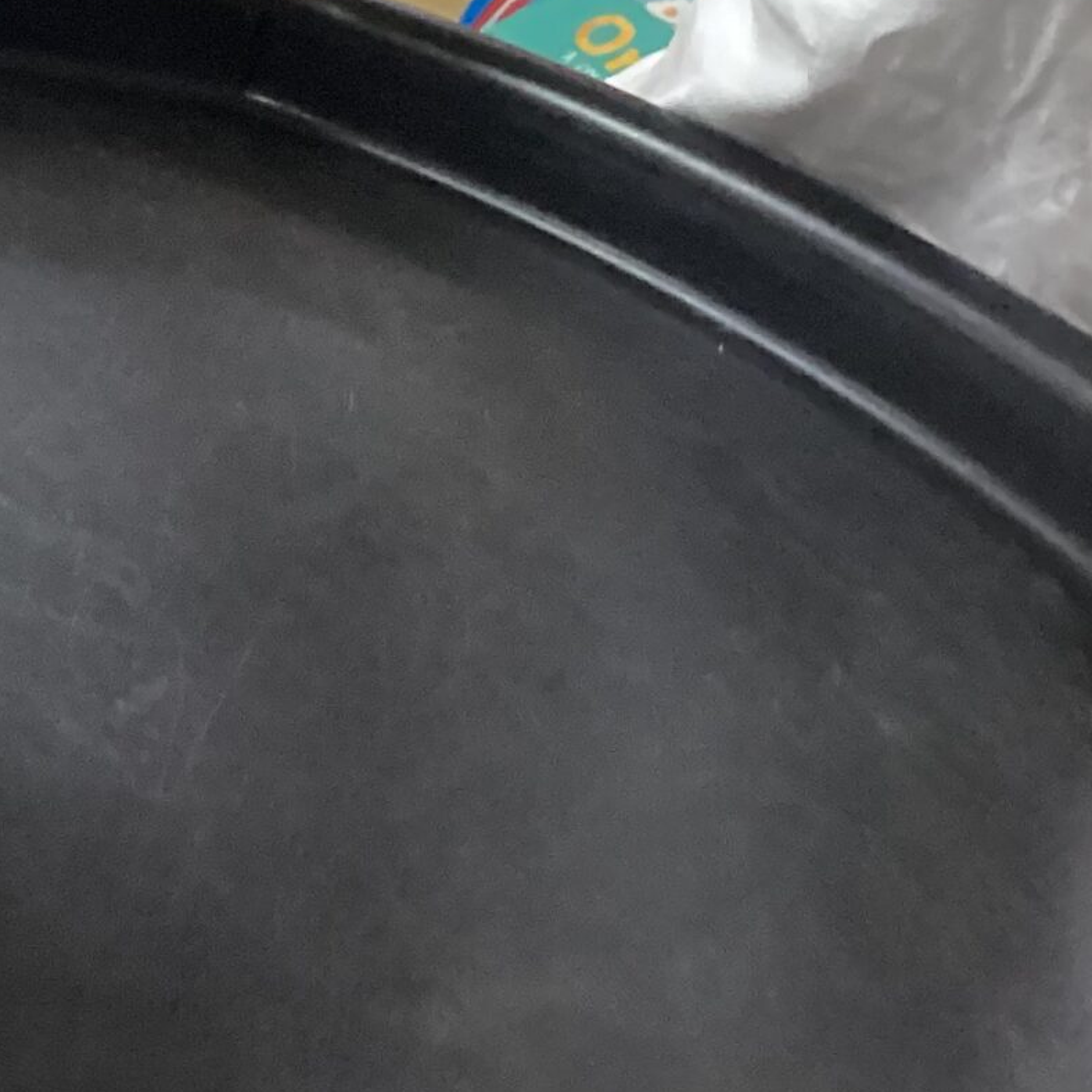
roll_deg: -2.4
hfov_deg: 17.2
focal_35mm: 89
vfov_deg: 18.6
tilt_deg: -22.9
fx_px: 3176
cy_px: -154
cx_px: -649
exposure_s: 1/50
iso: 250
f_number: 2.4
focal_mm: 3.3
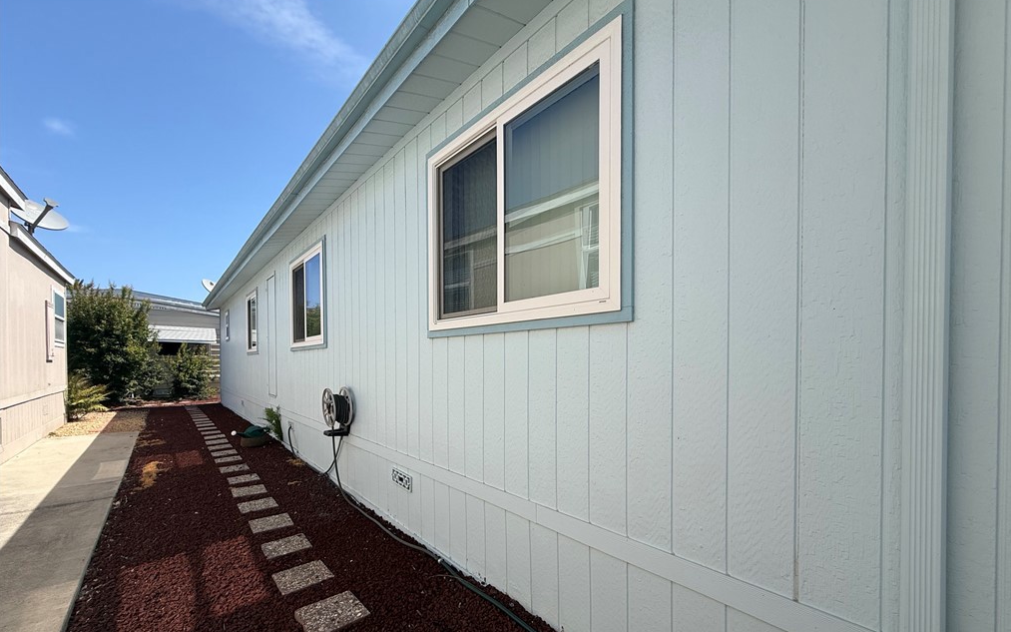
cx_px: 509
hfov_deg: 101.5
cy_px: 368
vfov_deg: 74.2
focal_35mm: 15
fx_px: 413
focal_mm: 2.22
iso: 50
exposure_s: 1/1698
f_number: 2.2
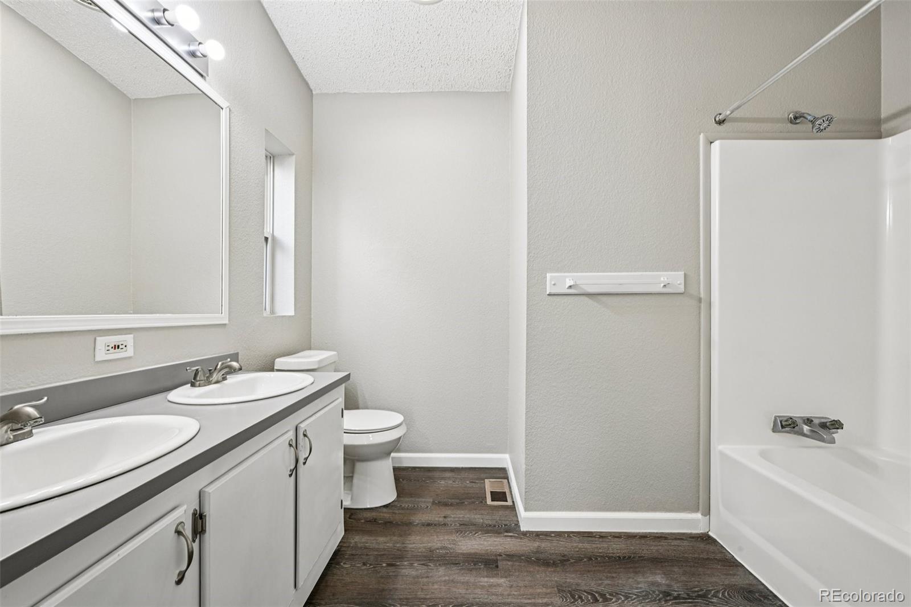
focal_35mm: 14
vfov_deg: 81.2
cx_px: 456
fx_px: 354
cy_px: 304
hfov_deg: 104.3
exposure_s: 1/15
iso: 360
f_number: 11
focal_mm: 14
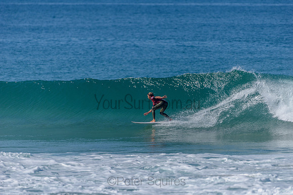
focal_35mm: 500
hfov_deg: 4.1
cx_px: 146
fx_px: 4070
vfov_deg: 2.8
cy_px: 98
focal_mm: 500
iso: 125
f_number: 5.6
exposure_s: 1/2000
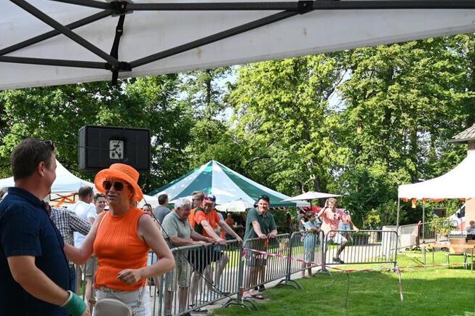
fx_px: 541
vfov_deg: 32.0
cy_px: 236
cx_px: 145
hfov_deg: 46.4
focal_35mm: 41
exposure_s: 1/250
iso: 180
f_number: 5.6
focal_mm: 18
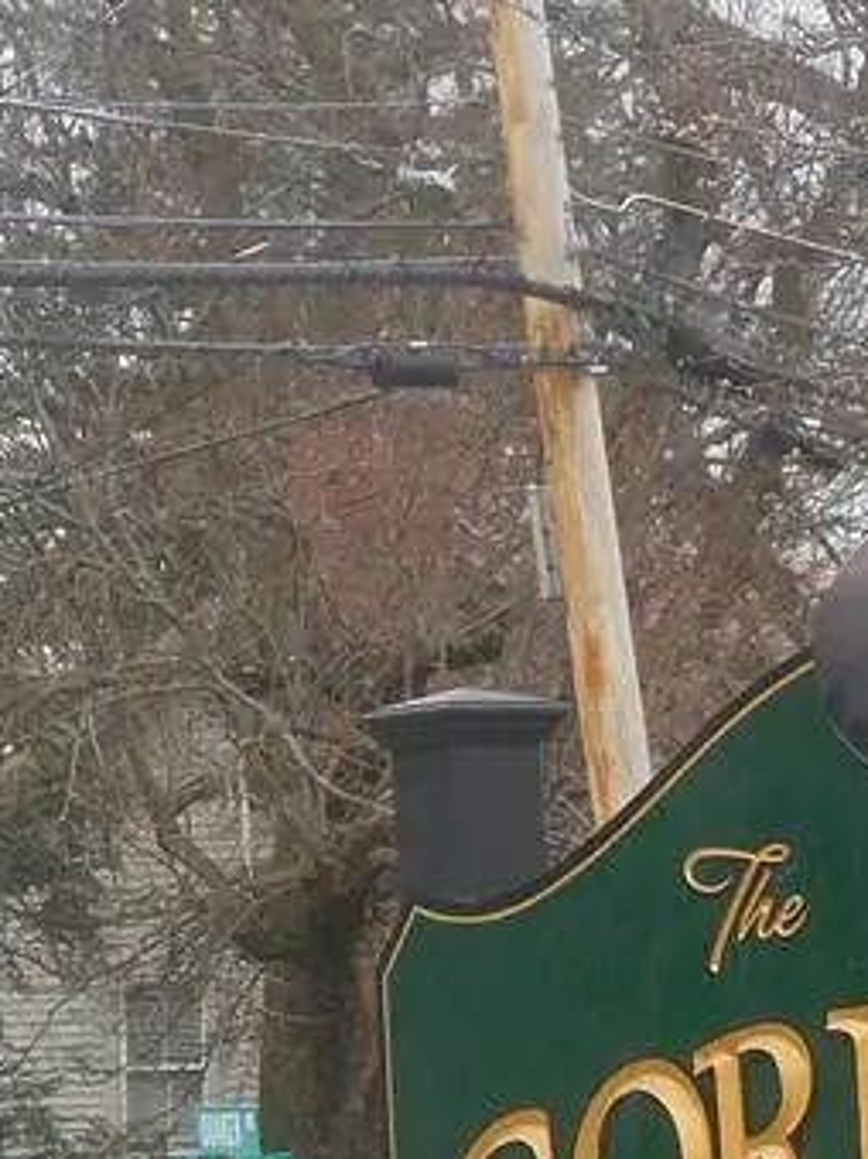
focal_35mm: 393
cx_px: 919
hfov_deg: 3.8
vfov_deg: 5.0
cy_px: 1258
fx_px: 13148
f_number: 5.3
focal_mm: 23.4
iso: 125
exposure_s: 1/250
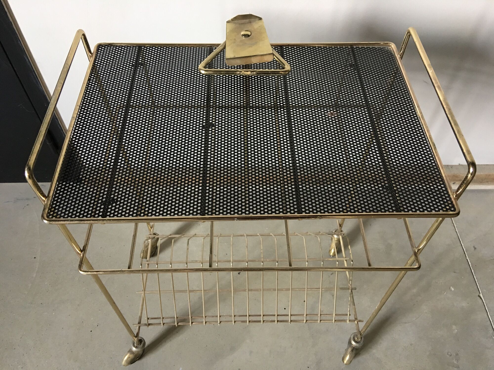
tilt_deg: -51.9
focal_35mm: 29
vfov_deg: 48.2
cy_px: 185
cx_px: 247
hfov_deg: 61.7
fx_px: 414
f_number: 2.2
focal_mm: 4.15
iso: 64
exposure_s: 1/17
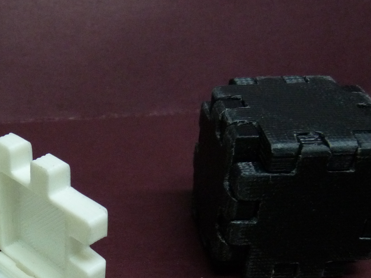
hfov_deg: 30.7
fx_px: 643
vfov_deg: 23.8
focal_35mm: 60
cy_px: 249
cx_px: 37
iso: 400
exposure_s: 1/30
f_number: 2.8
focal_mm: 4.8
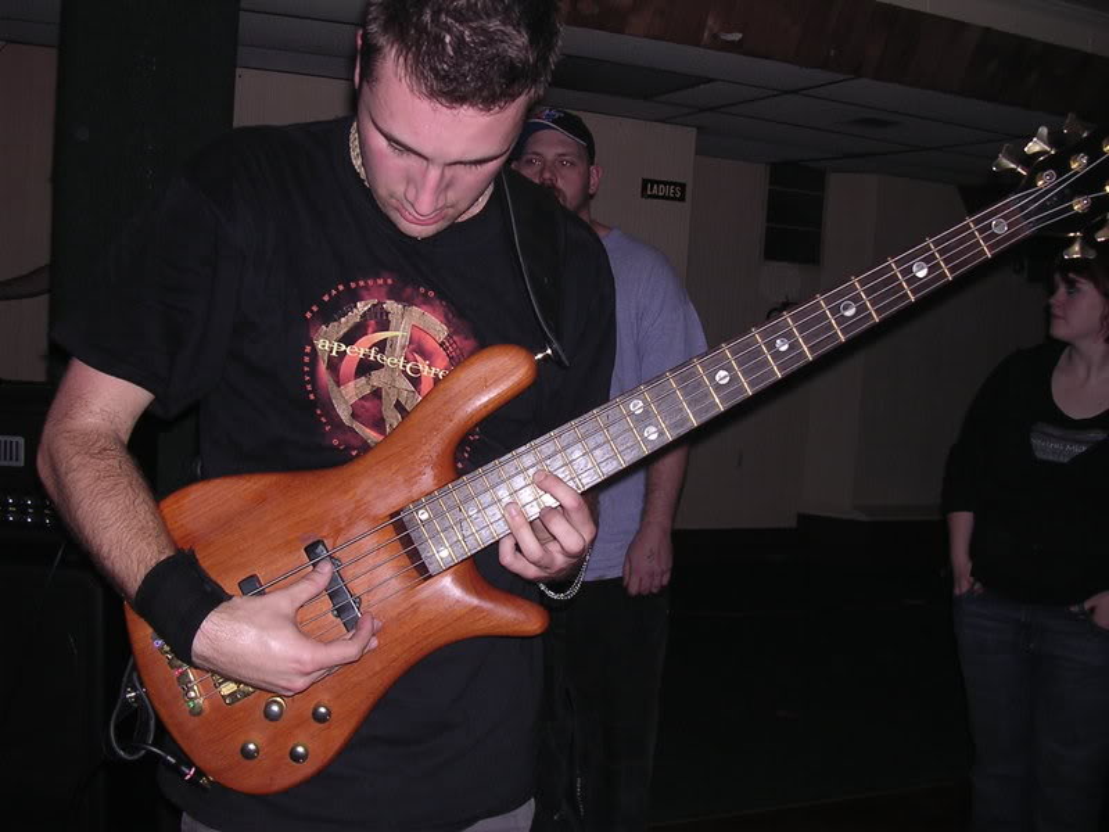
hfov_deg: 49.0
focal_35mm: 38
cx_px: 554
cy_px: 416
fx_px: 1217
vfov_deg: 37.7
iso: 100
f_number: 2.8
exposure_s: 1/60.1
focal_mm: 5.8
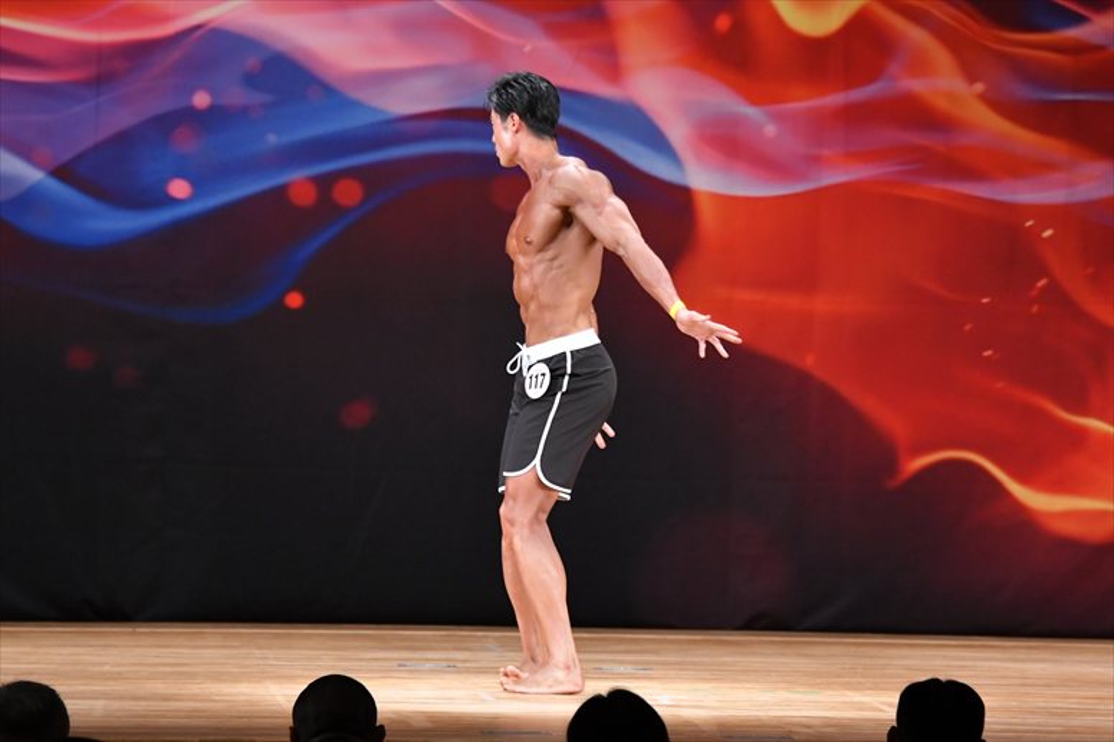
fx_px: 6959
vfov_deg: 6.1
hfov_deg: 9.2
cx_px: 557
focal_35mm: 225
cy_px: 371
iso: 3200
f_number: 5.6
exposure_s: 1/400
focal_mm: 150
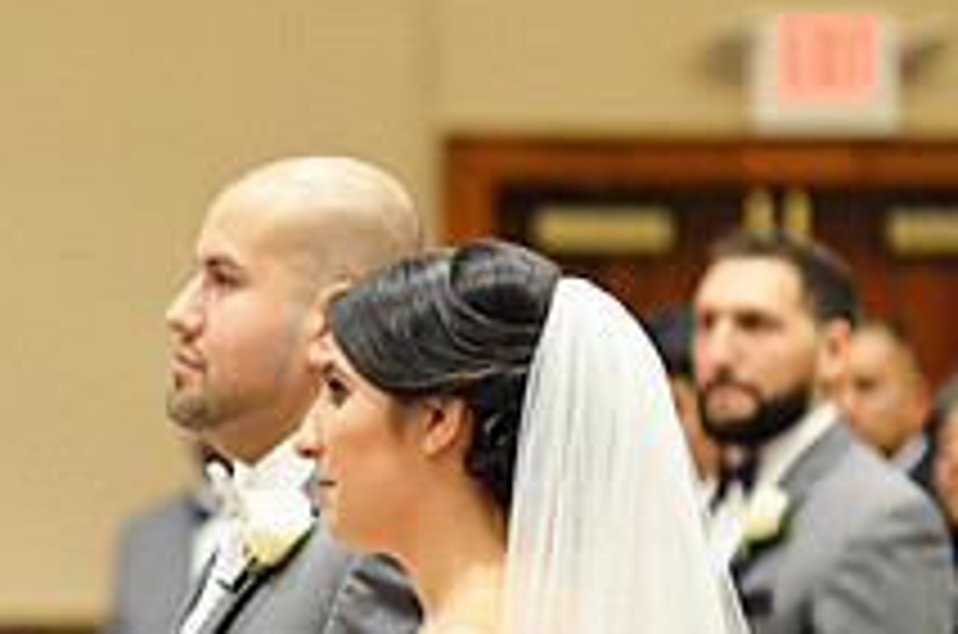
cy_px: 450
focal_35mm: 232
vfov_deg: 5.9
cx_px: -292
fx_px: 6160
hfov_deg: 8.8
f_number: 2.2
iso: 3200
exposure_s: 1/400
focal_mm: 85
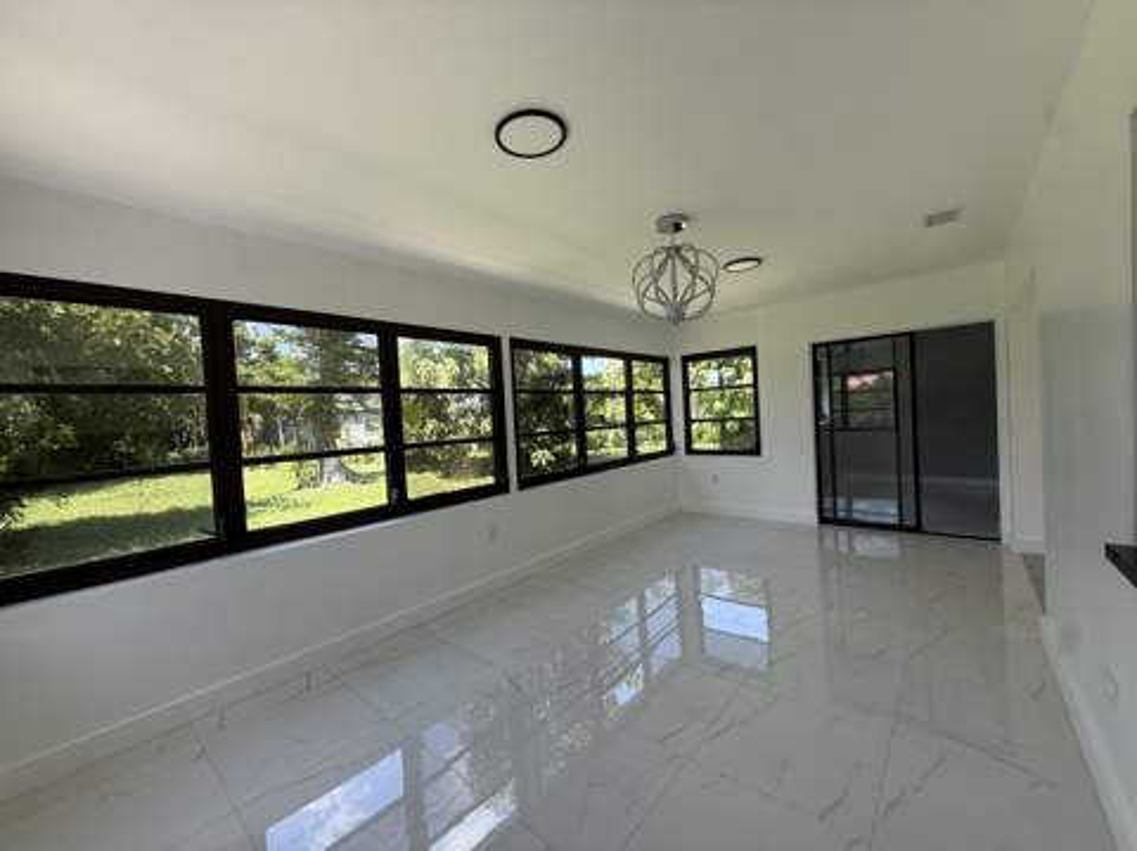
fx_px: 459
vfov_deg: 85.6
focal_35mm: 14
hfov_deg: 102.1
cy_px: 426
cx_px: 568
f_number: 2.2
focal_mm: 2.22
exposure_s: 1/236
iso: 64
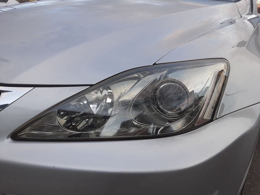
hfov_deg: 65.3
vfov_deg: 51.4
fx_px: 203
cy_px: 98
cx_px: 130
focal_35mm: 27
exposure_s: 1/135
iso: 40
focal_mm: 2.91
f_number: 1.9
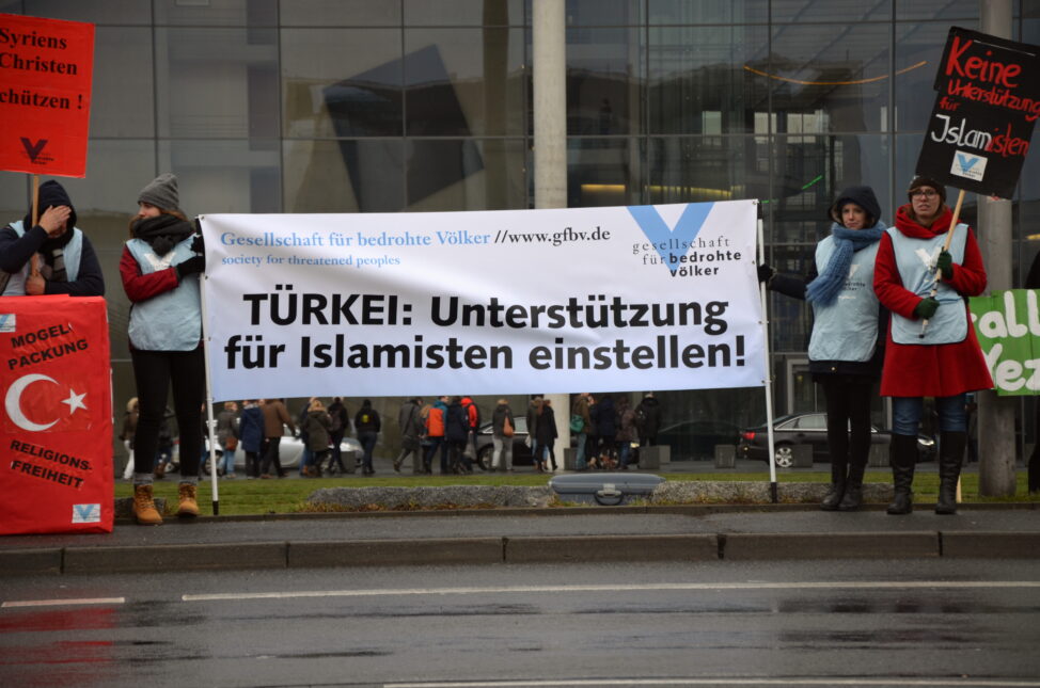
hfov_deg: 14.0
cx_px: 520
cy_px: 344
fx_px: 4238
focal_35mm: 147
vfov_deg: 9.3
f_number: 5.6
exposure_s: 1/125
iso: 320
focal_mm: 98
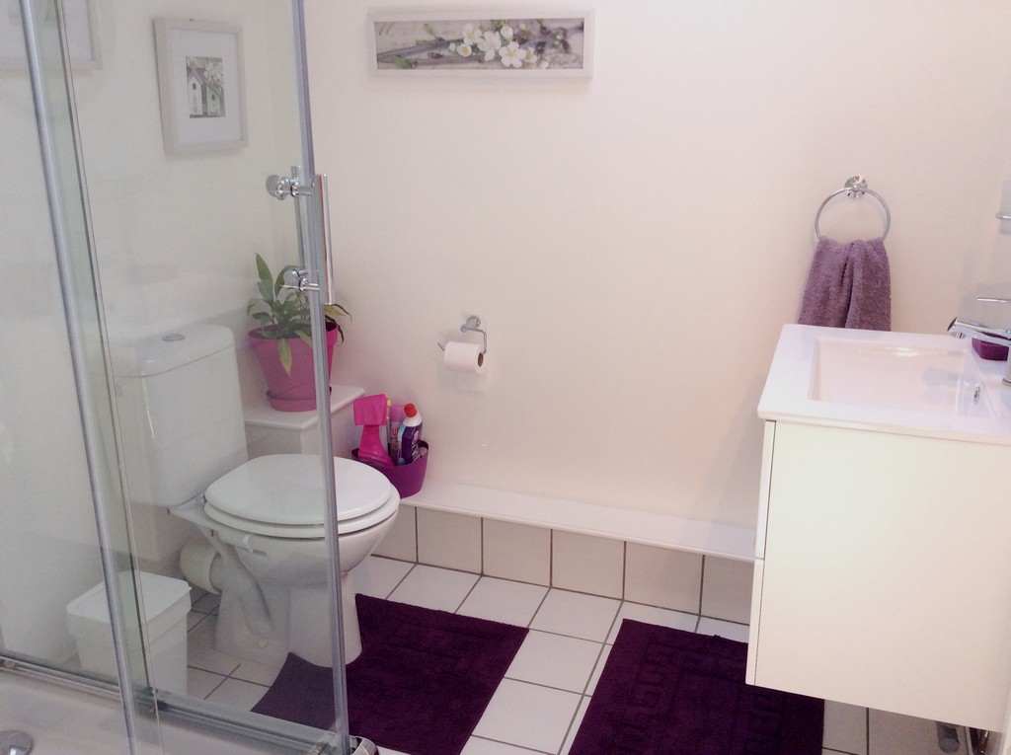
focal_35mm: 32
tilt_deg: -20.0
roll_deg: +1.1
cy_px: 378
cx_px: 506
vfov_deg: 44.1
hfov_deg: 56.9
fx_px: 933
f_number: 2.4
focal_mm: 3.3
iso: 50
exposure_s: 1/120
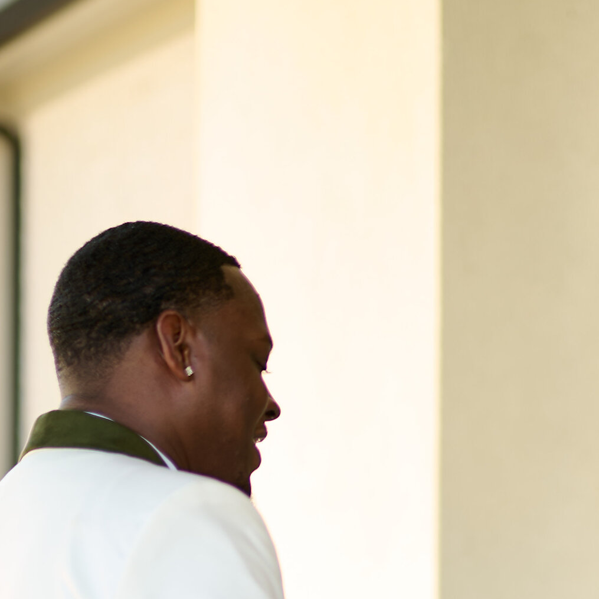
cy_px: 1086
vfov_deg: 8.4
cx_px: 699
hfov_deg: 8.6
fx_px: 3935
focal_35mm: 201
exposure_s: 1/320
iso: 50
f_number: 1.2
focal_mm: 50
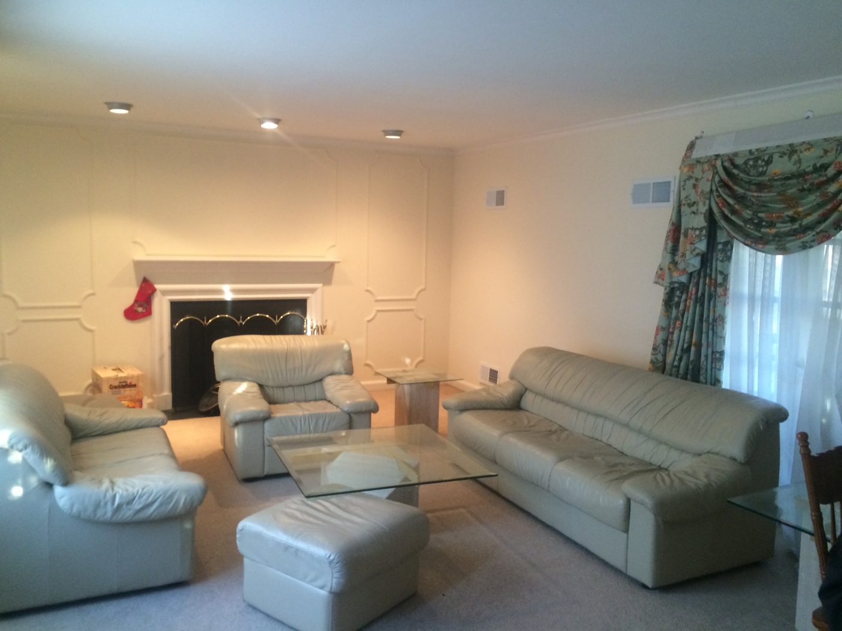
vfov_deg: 48.2
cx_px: 421
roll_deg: -1.7
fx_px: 705
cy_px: 316
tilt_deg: -7.1
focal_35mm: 29
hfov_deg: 61.7
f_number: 2.2
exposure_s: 1/30
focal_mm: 4.15
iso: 160
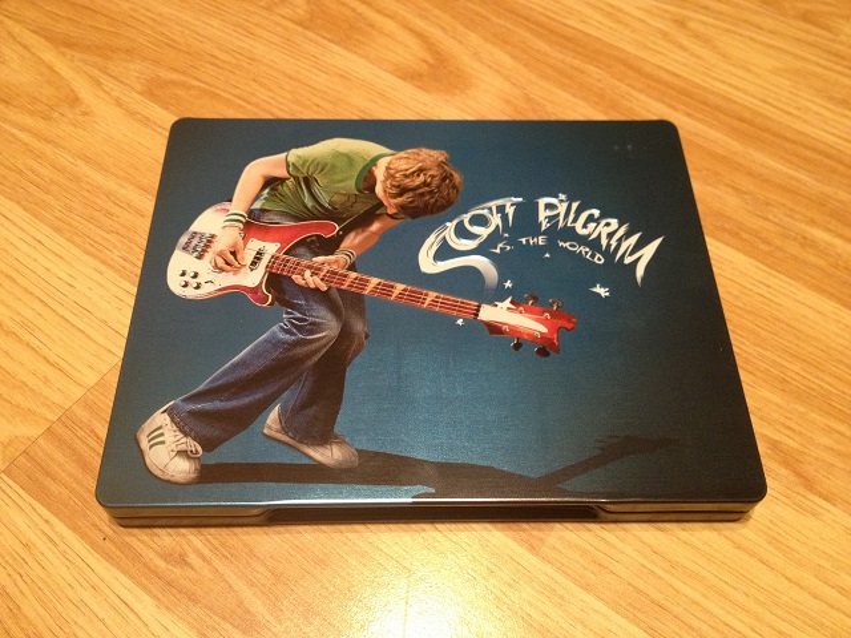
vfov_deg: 40.7
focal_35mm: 35
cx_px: 426
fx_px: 860
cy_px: 319
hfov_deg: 52.6
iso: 320
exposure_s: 1/20
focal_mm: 4.28
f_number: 2.4
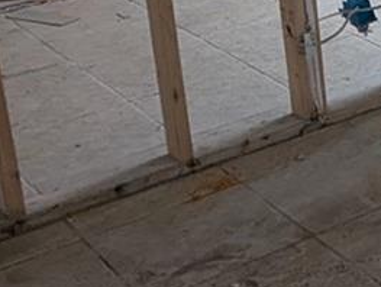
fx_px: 1069
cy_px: -87
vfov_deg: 14.6
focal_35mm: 97
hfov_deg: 16.5
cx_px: 711
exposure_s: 1/28.5
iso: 213
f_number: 2.2
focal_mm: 2.35
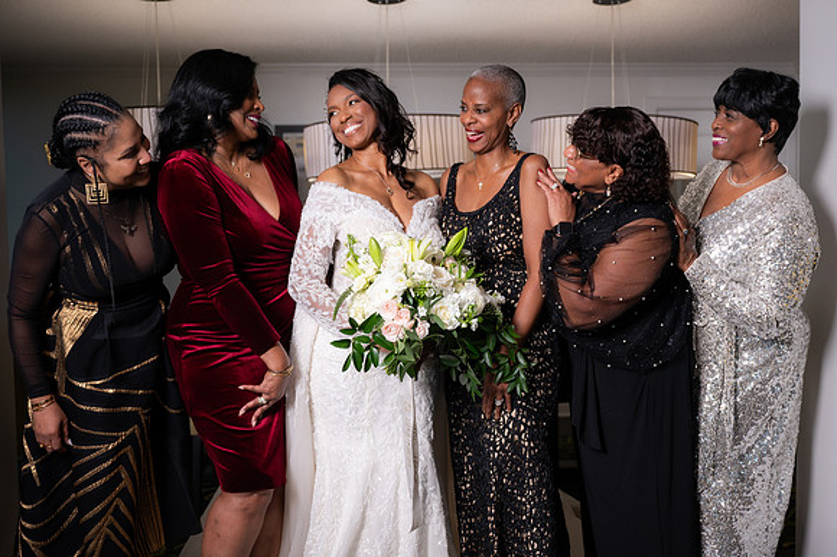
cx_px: 443
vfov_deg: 31.7
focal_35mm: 42
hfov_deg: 46.3
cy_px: 311
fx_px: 979
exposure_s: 1/250
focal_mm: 37
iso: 500
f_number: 2.8
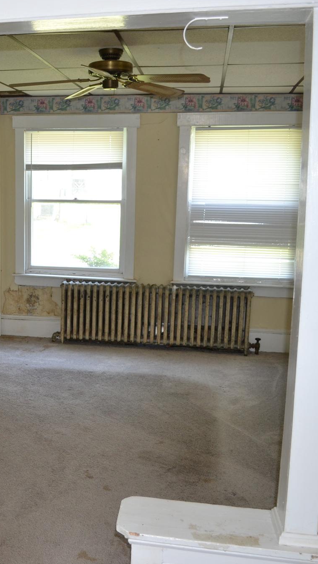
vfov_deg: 47.4
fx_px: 644
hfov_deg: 26.5
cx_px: 17
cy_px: 280
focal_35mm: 43
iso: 400
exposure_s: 1/80
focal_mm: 18
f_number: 4
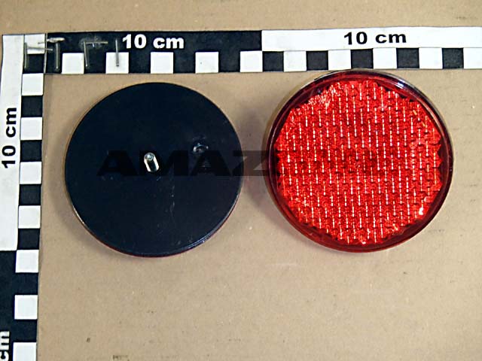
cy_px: 180
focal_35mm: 64
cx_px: 241
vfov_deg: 22.9
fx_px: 891
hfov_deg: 30.3
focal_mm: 11.43
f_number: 5.4
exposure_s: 1/60
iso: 400
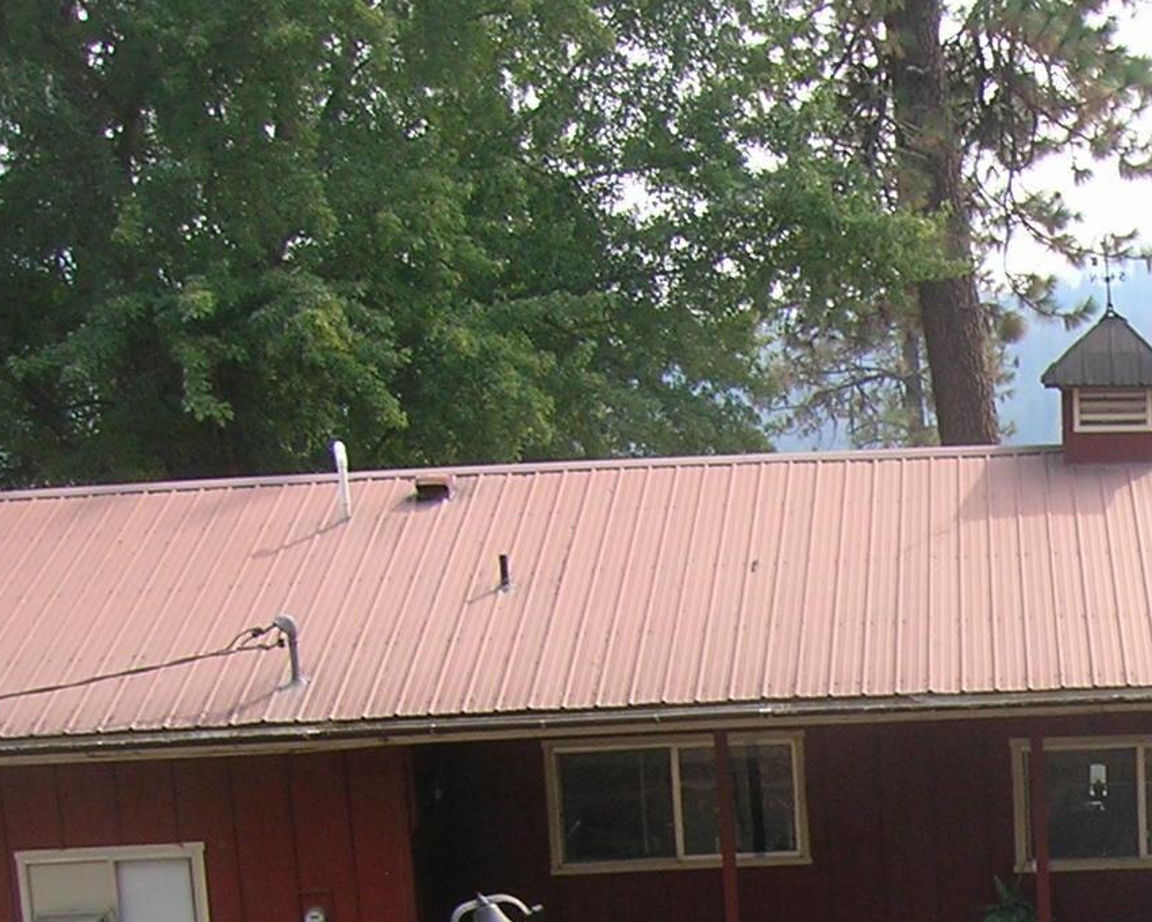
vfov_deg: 16.6
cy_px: 1071
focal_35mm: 89
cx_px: 1467
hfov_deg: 19.9
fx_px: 3035
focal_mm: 5.7
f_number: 4.9
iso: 50
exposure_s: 1/112
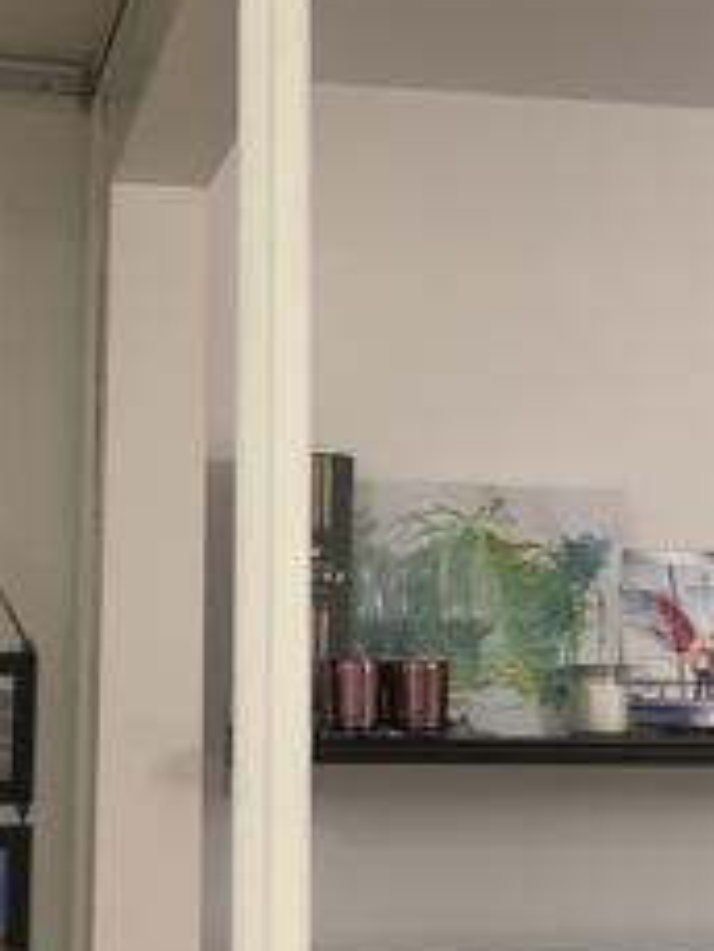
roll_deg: -0.4
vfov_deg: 28.3
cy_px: 291
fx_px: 1868
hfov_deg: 21.6
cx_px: 328
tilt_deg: +14.5
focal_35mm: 68
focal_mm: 4.25
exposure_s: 1/25
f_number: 1.8
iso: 400
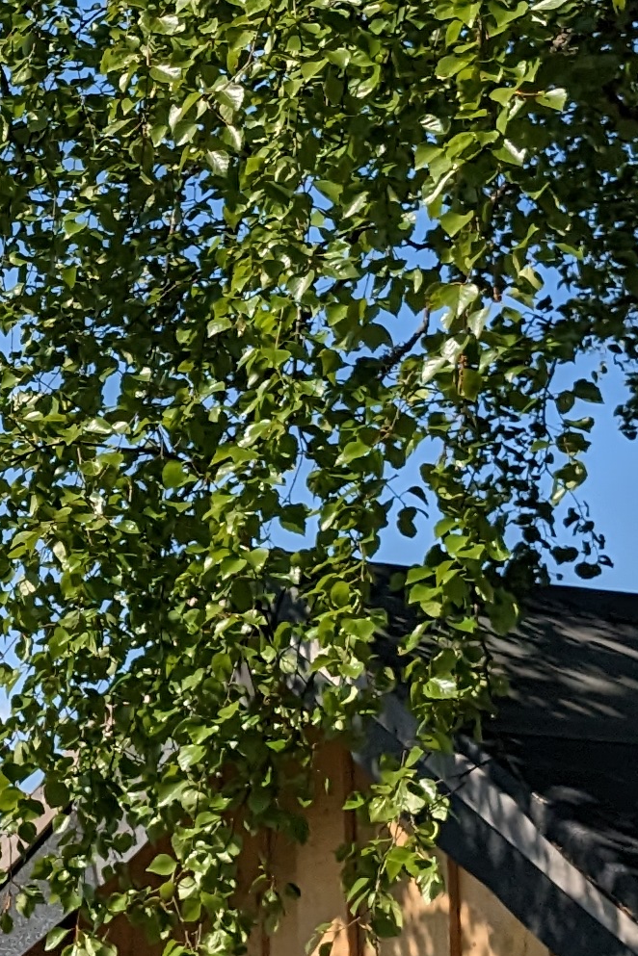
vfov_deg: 17.9
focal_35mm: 114
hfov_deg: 11.6
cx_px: -254
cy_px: 383
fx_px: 3030
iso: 52
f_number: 1.73
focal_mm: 4.38
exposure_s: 1/3891
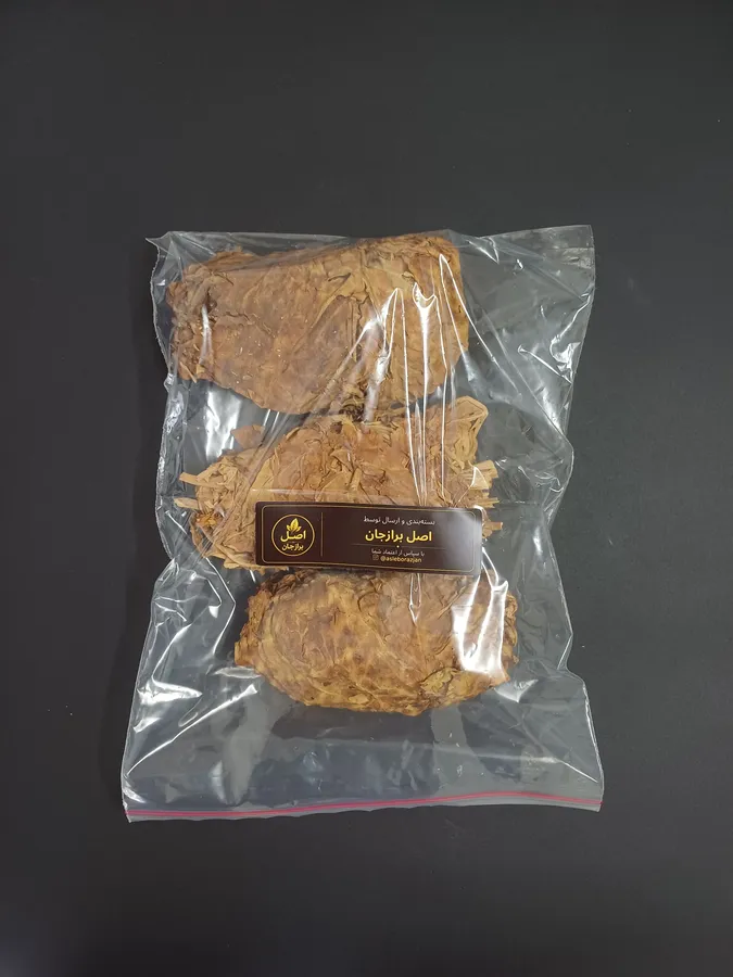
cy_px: 488
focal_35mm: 25
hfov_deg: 54.9
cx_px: 366
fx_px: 706
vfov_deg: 69.4
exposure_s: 1/50
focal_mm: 4.65
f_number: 1.8
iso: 200
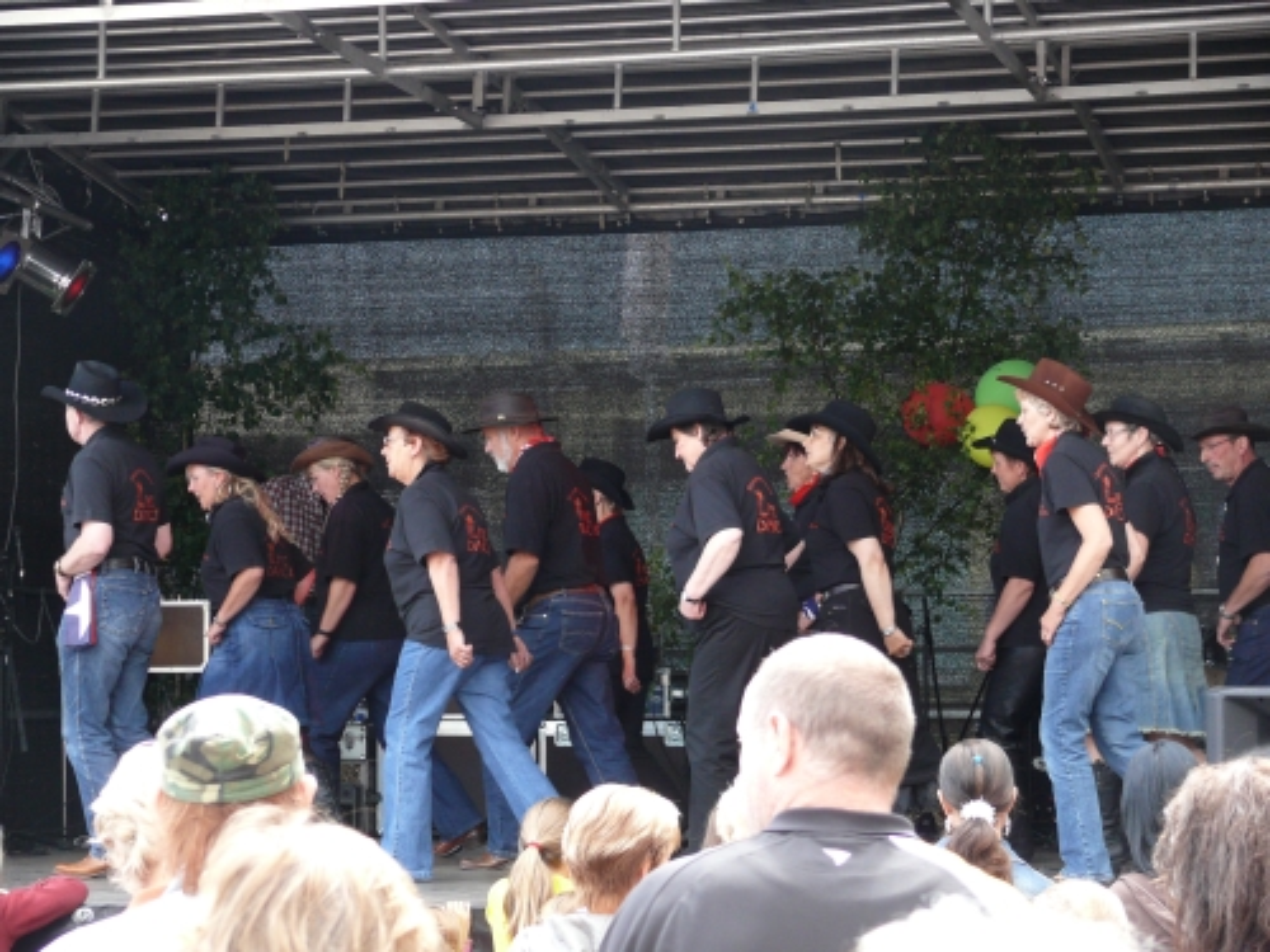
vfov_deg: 15.9
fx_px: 3412
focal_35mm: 93
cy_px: 476
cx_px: 635
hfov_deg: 21.1
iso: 200
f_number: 3.2
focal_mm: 19.7
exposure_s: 1/125
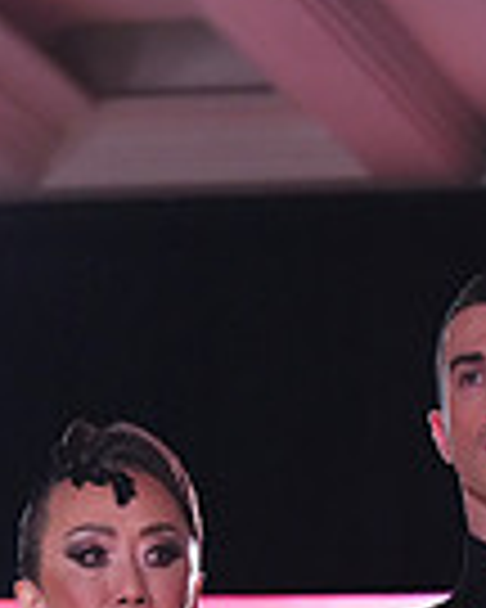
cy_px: 1094
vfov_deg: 5.2
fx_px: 6652
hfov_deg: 4.2
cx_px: 272
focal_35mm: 370
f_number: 5.6
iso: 5000
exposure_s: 1/320
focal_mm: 92
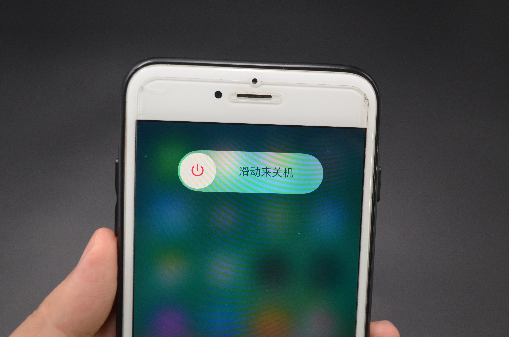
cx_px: 254
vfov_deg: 34.1
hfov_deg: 49.6
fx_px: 550
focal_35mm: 39
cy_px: 168
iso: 1600
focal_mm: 26
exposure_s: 1/500
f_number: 4.2
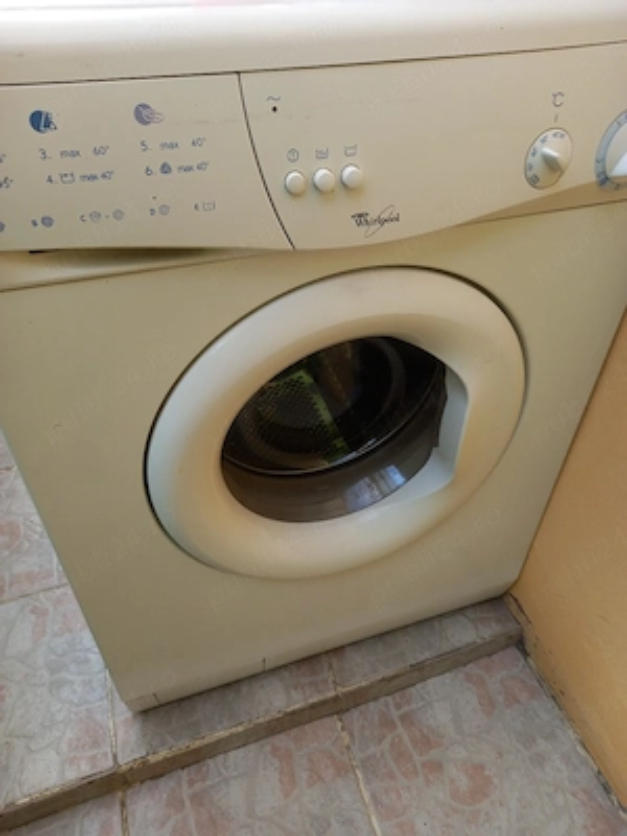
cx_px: 314
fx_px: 604
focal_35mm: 25
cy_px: 418
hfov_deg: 54.9
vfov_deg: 69.4
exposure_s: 1/101
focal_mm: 4.6
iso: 50
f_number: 2
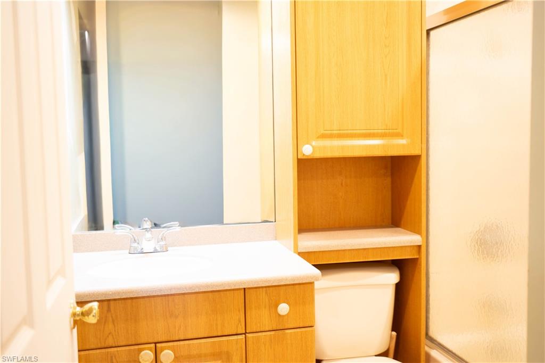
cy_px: 182
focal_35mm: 36
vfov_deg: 36.8
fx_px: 545
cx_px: 272
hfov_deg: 53.1
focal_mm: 36
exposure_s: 1/15
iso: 200
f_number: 4
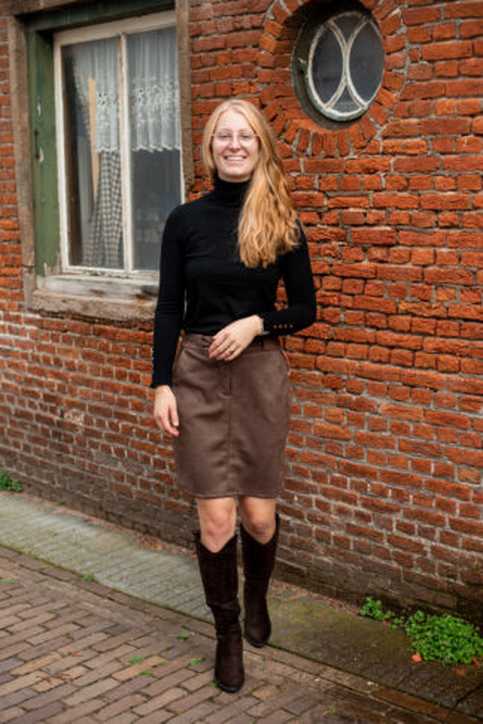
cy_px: 362
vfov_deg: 39.6
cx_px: 242
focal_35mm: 50
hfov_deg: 27.0
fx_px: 1005
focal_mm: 50
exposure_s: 1/1000
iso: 250
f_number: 2.5
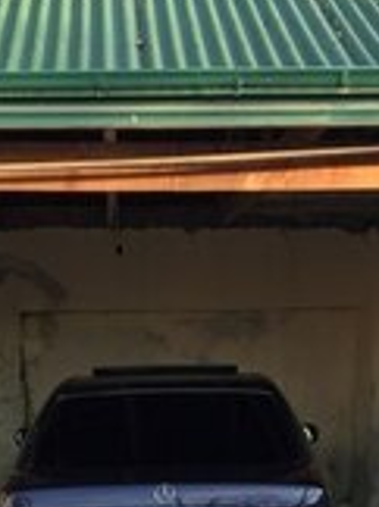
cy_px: 657
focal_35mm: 89
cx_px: 166
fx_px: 1303
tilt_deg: -12.2
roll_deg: +1.2
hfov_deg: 16.5
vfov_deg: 20.2
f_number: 2.2
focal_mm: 4.15
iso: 32
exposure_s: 1/102
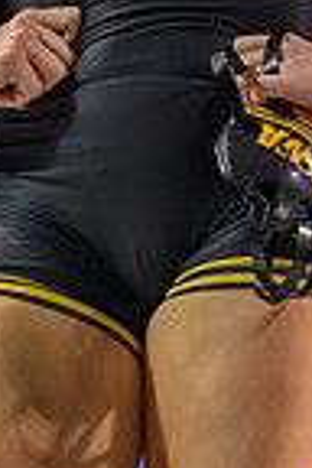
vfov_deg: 3.3
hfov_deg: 2.2
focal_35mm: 625
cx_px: 98
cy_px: -333
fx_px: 8124
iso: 4000
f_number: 2.8
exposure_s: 1/800
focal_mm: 115
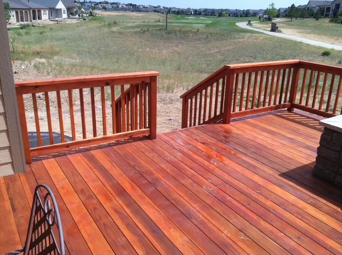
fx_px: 345
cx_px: 171
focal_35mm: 35
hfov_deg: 52.7
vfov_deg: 40.6
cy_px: 128
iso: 80
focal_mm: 3.85
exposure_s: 1/1304
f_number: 2.8
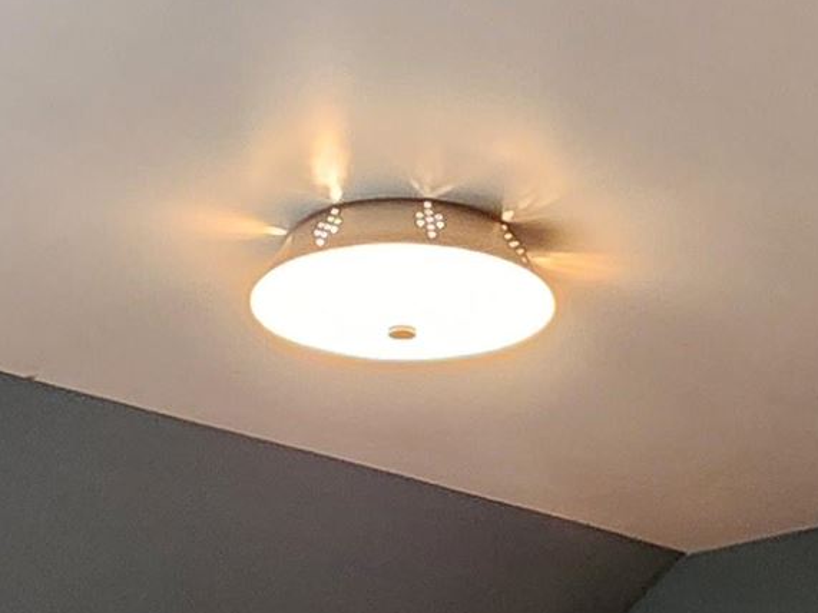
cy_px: 909
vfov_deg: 18.6
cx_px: 470
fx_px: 1654
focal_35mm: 70
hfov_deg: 27.7
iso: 500
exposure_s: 1/30
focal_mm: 2.2
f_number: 2.2
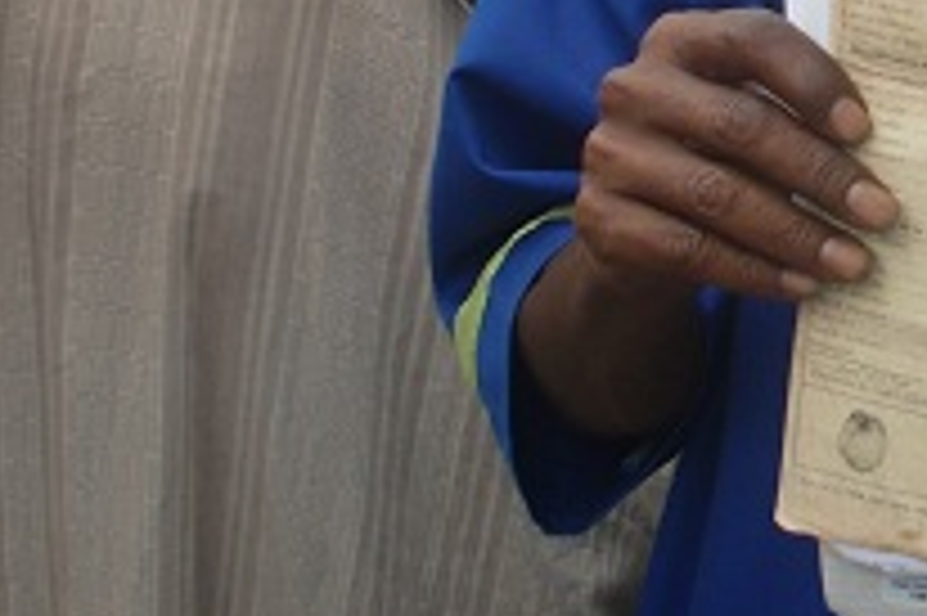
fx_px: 2882
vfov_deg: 12.0
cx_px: 1132
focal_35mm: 112
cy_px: -88
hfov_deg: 17.4
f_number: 7.9
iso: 64
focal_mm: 6.3
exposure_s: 1/125
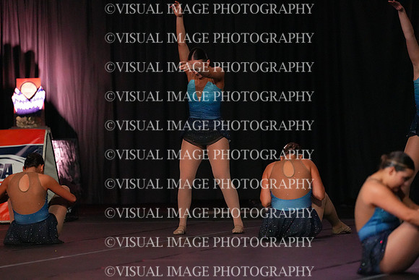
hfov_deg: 6.9
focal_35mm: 300
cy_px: 140
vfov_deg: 4.6
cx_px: 210
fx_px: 3492
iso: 16000
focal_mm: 300
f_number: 3.5
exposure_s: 1/1250
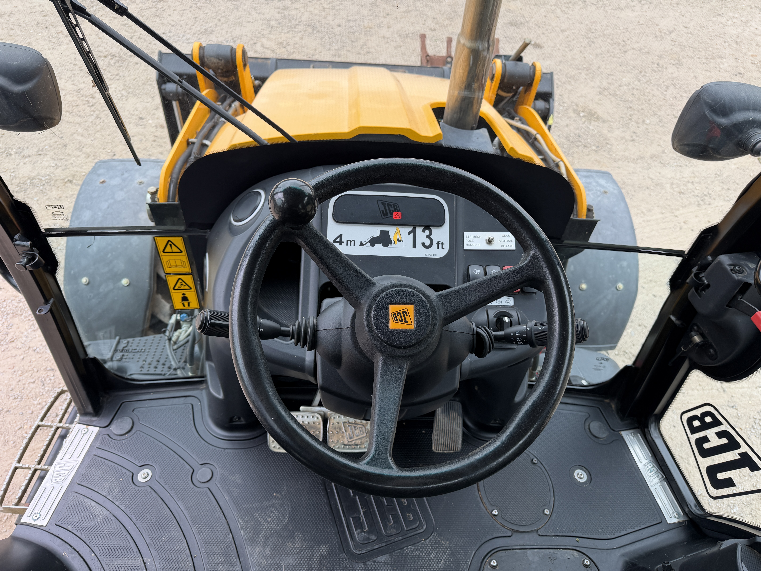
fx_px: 528
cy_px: 286
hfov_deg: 71.6
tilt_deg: -47.9
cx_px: 380
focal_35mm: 24
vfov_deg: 56.8
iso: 64
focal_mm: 6.76
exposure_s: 1/121
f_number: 1.78
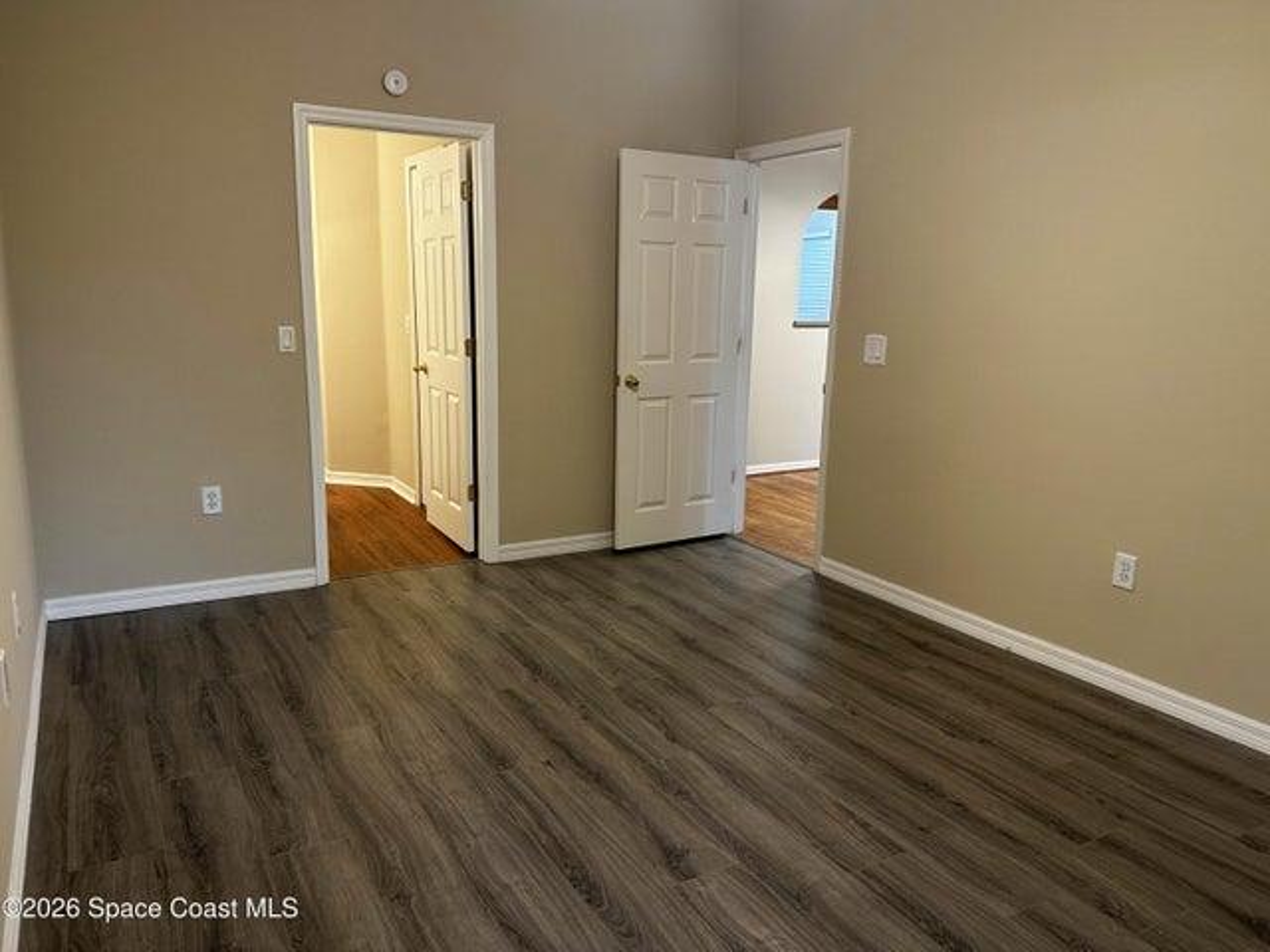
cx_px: 635
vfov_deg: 56.8
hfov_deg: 71.6
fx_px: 881
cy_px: 476
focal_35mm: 24
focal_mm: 6.86
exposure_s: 1/60
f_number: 1.78
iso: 250
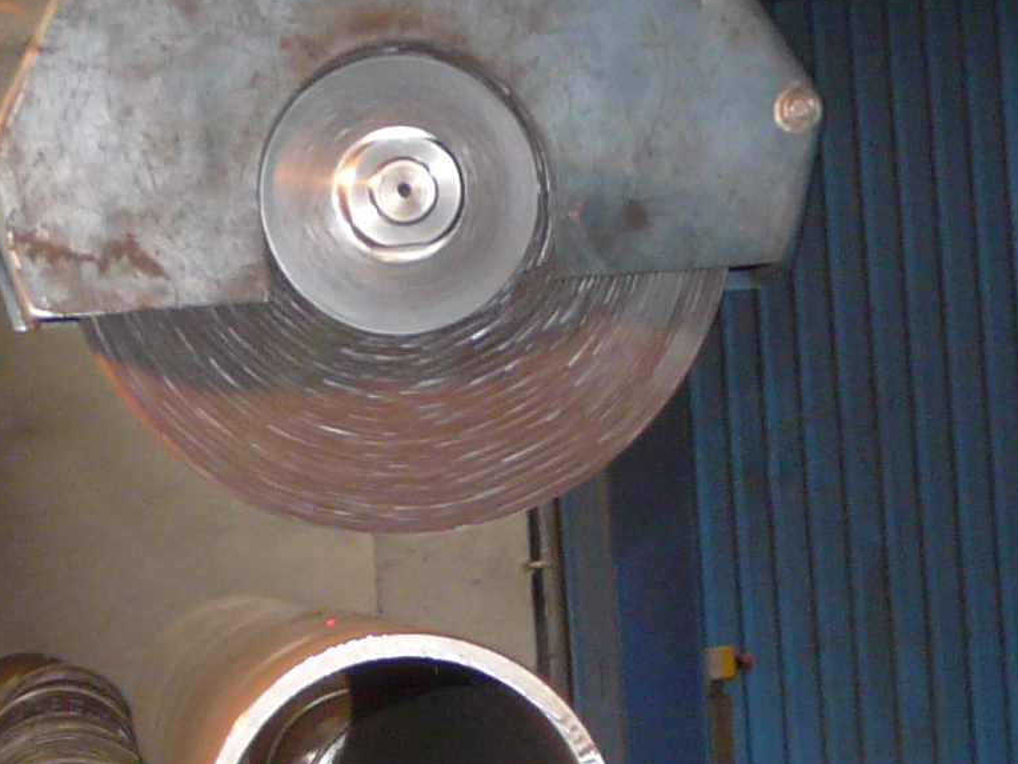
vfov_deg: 5.0
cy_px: 760
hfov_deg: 6.7
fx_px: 8675
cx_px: 526
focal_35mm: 295
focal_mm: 11.4
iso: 160
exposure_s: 1/8
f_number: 3.2
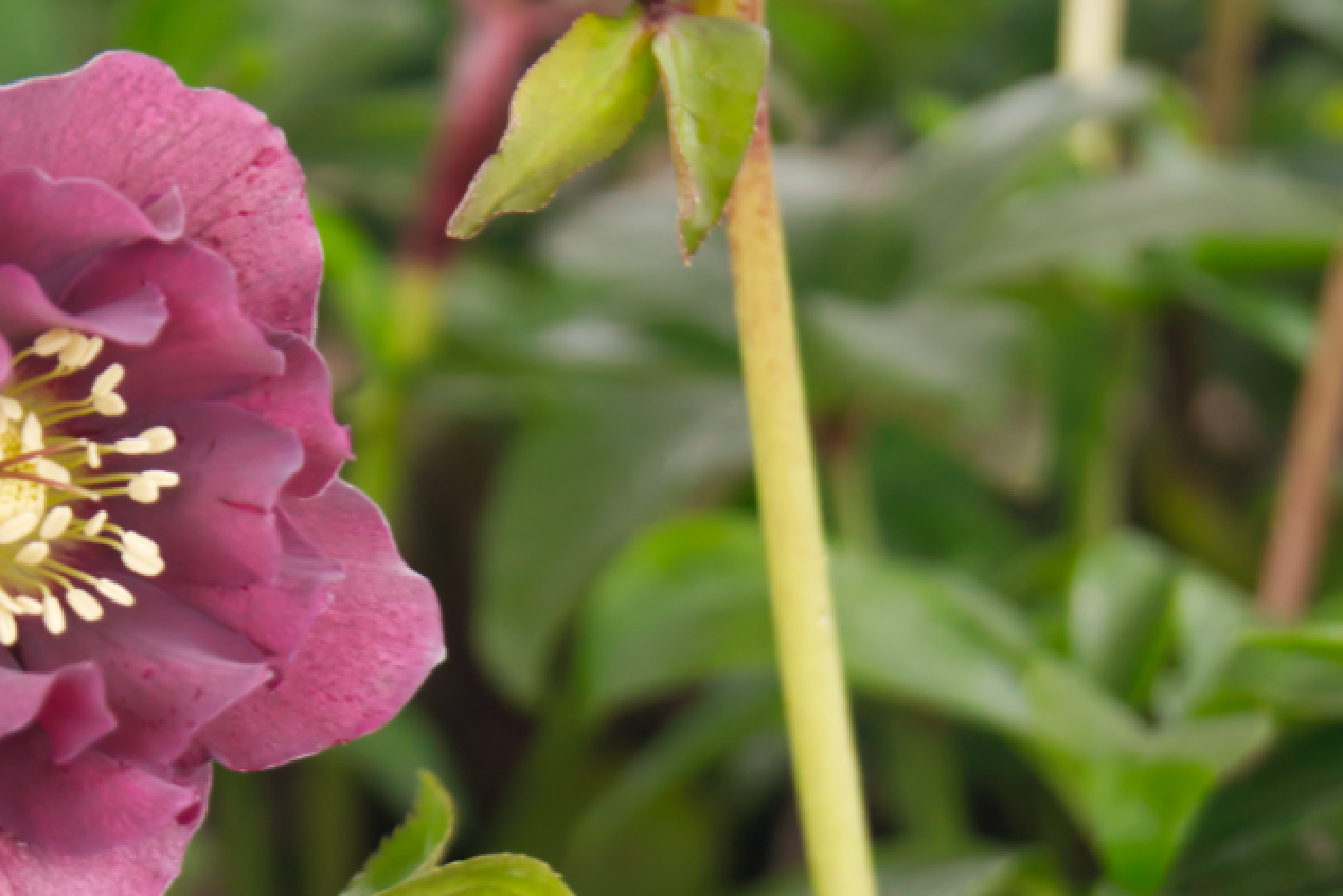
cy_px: 665
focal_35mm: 142
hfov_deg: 14.4
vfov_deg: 9.7
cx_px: 392
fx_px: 5298
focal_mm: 50
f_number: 5.6
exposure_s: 1/80
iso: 1000
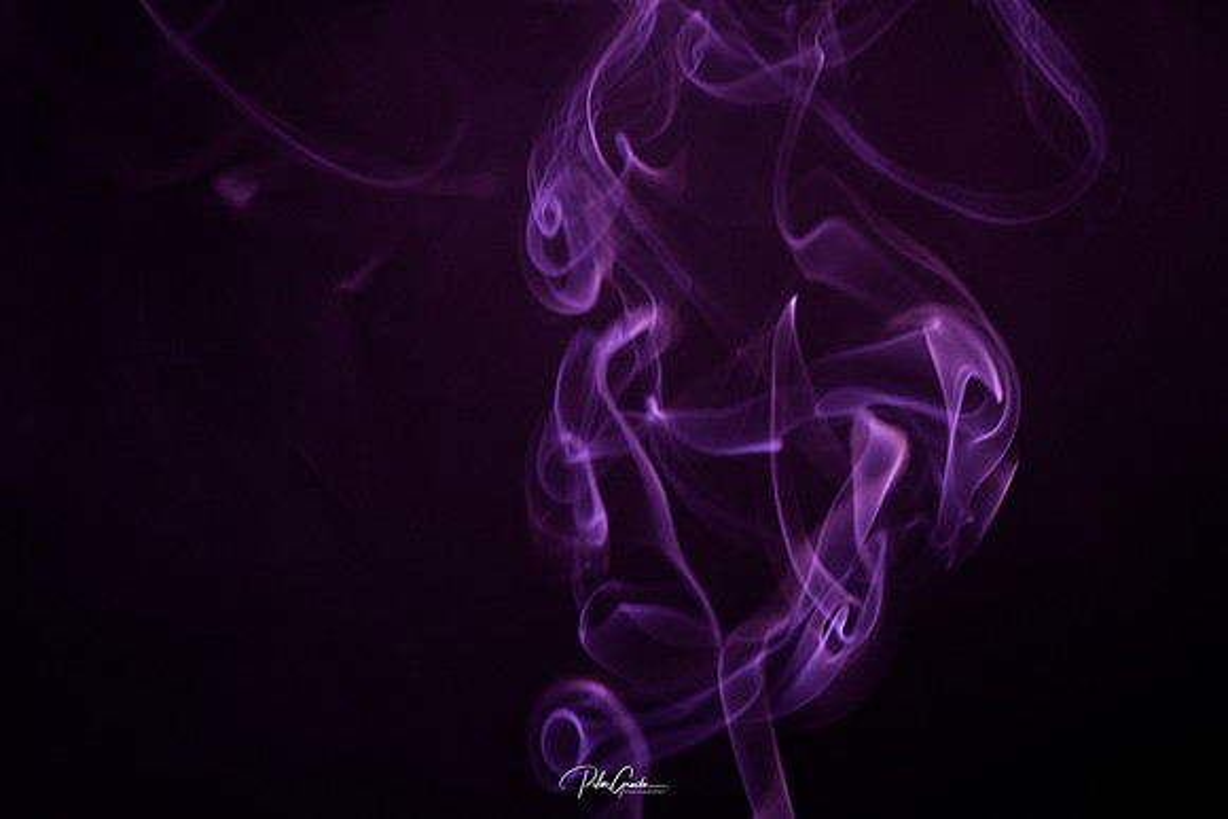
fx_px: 5369
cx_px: 664
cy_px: 381
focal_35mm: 157
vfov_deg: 8.7
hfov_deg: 13.0
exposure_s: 1/125
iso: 1600
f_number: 3
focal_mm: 105
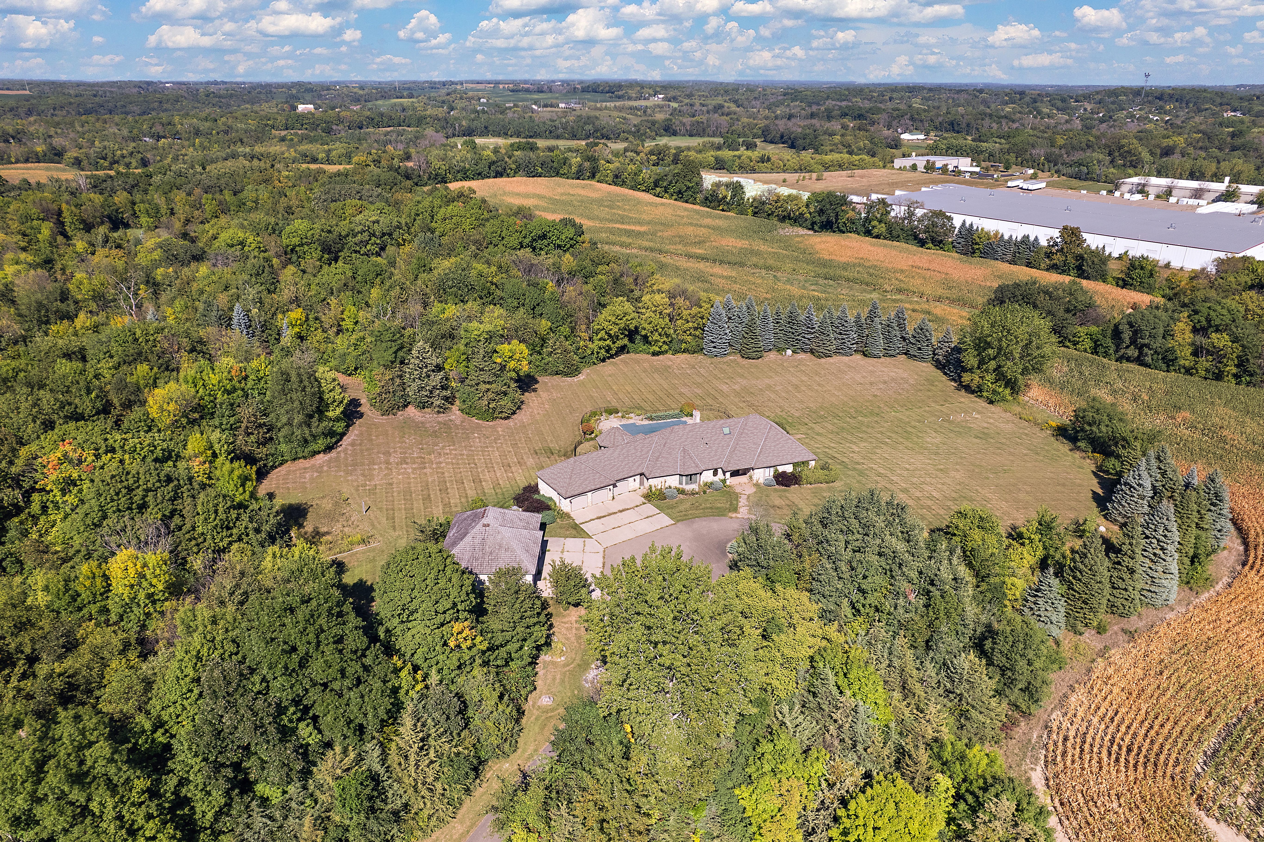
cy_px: 421
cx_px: 632
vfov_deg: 57.2
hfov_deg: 78.6
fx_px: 772
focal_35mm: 22
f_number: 2.8
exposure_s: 1/30
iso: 100
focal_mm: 8.38
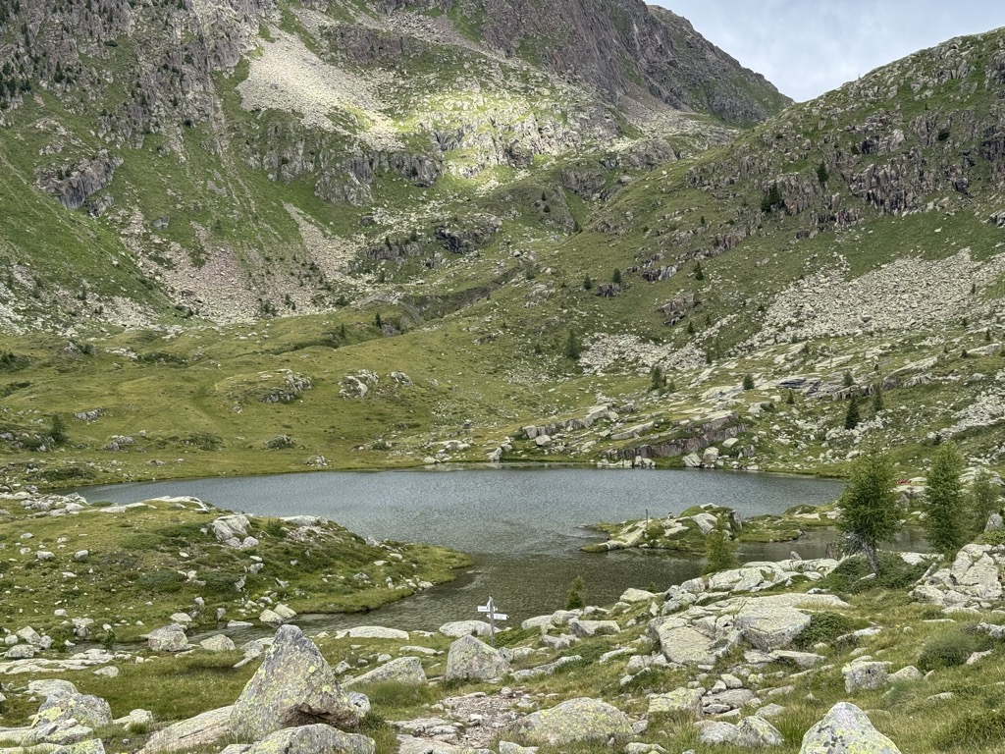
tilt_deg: +1.0
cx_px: 502
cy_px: 377
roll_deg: -0.3
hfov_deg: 39.7
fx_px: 1394
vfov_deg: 30.3
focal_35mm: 48
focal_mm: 6.76
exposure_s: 1/2045
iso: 64
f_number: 1.78
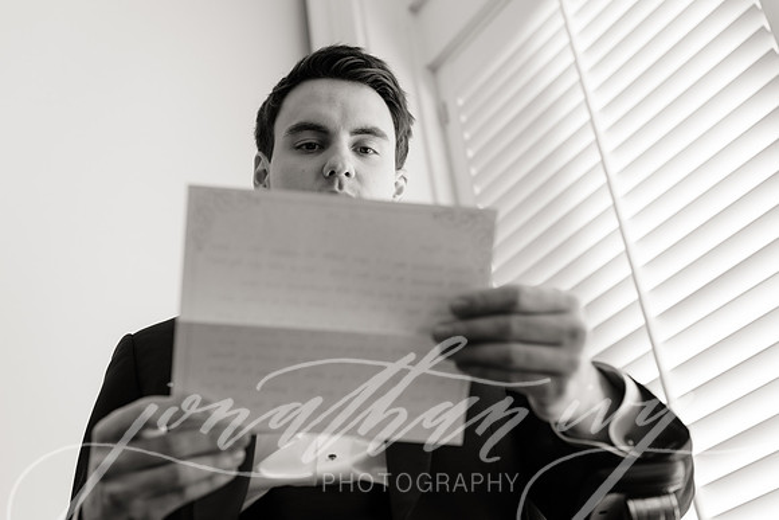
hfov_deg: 39.6
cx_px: 390
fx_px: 1082
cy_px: 260
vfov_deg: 27.0
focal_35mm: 50
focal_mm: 50
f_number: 4
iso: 400
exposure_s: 1/320
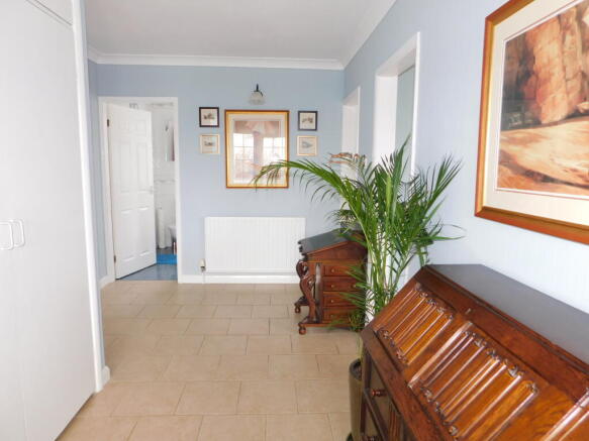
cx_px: 294
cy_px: 220
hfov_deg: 73.9
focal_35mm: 23
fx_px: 391
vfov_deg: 58.9
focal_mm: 4
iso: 140
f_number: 3
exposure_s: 1/30
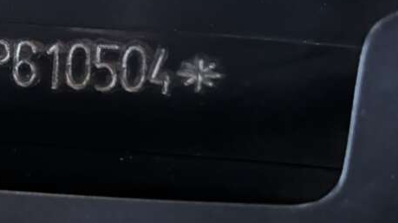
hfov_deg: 26.0
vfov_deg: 16.1
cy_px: 33
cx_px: -62
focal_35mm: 74
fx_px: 781
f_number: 1.6
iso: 1000
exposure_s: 1/26
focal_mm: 5.96
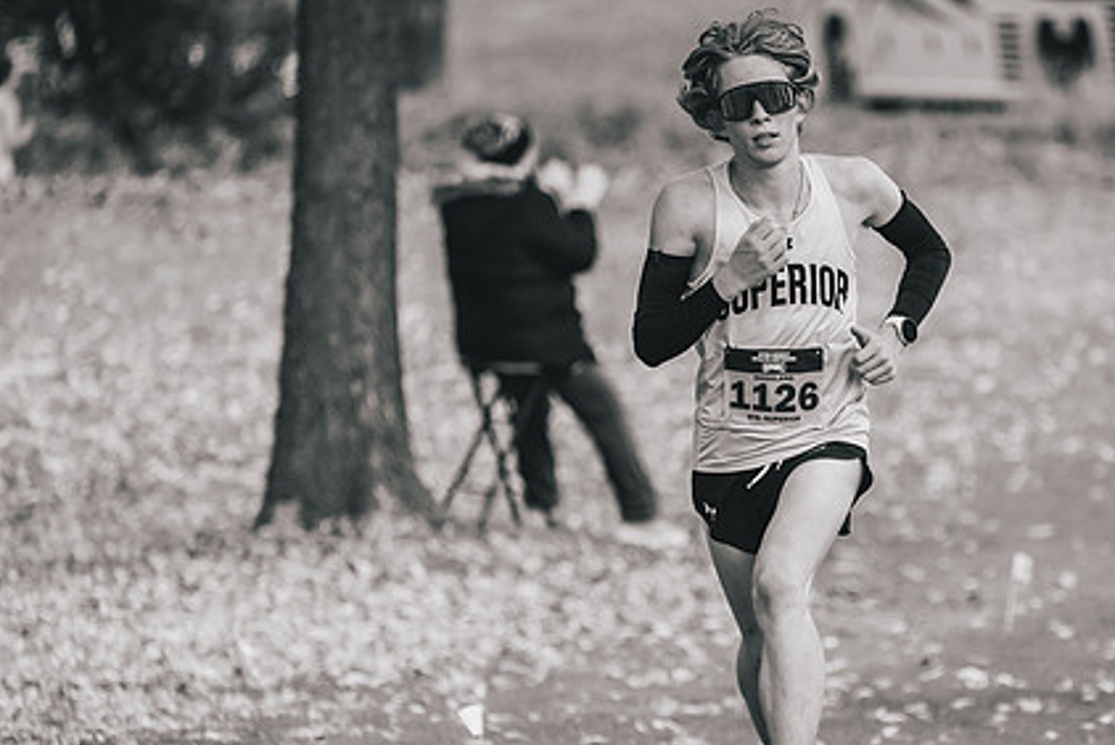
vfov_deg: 2.2
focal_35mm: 636
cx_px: 755
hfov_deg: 3.2
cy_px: 444
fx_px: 19711
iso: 400
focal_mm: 400
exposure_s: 1/800
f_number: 6.3
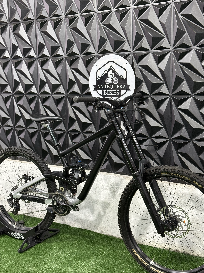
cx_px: 102
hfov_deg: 30.3
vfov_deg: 39.7
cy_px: 136
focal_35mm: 48
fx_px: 377
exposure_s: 1/60
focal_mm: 6.76
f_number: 1.78
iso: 250
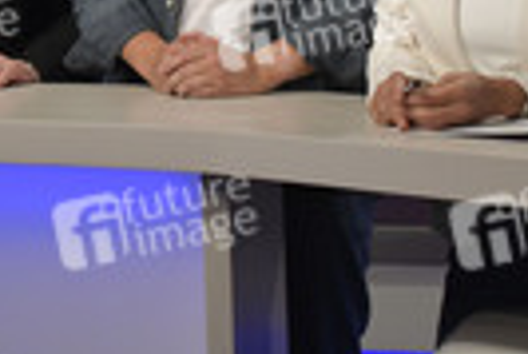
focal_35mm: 115
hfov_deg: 16.6
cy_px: -76
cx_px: -189
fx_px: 1688
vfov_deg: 11.7
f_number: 6.3
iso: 2500
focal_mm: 34
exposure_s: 1/200
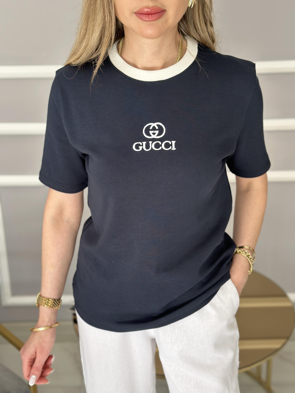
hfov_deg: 30.3
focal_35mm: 48
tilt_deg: -20.1
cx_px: 148
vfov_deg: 39.7
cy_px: 196
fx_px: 545
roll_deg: +1.4
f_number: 1.78
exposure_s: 1/133
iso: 80
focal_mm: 6.86
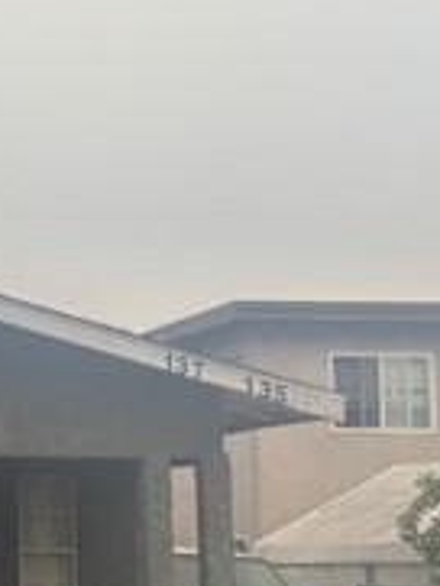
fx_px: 1557
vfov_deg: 21.1
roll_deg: -1.4
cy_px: 427
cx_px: -489
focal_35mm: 92
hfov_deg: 13.4
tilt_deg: +4.9
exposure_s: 1/299
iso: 50
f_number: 1.6
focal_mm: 5.96
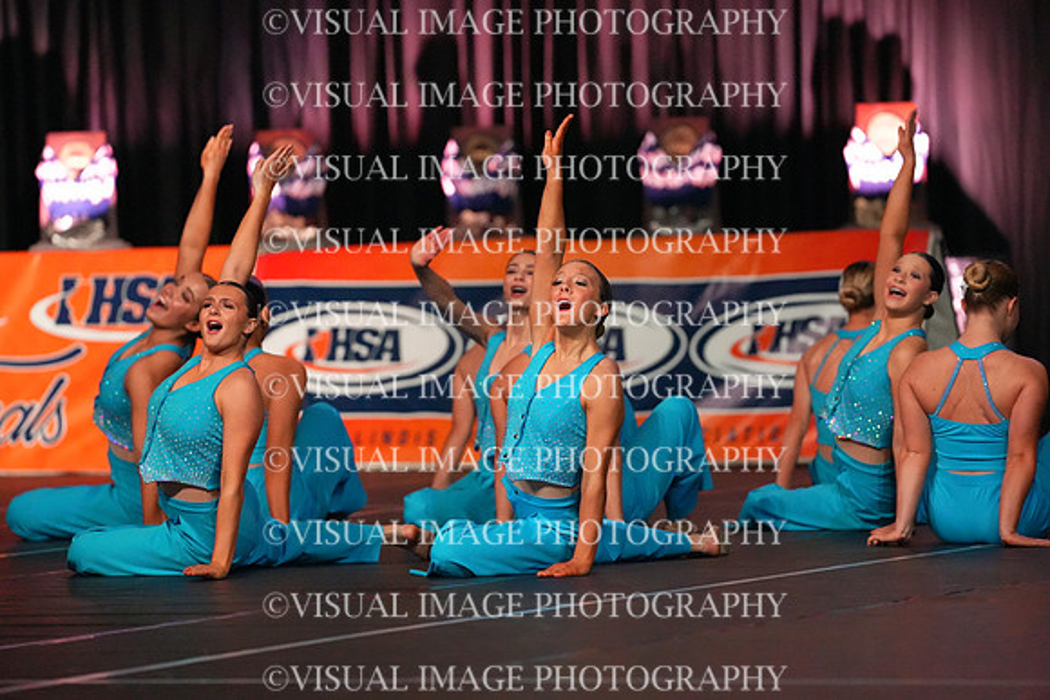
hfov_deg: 6.9
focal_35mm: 300
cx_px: 525
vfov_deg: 4.6
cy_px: 350
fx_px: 8752
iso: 16000
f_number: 3.5
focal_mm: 300
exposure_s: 1/1250
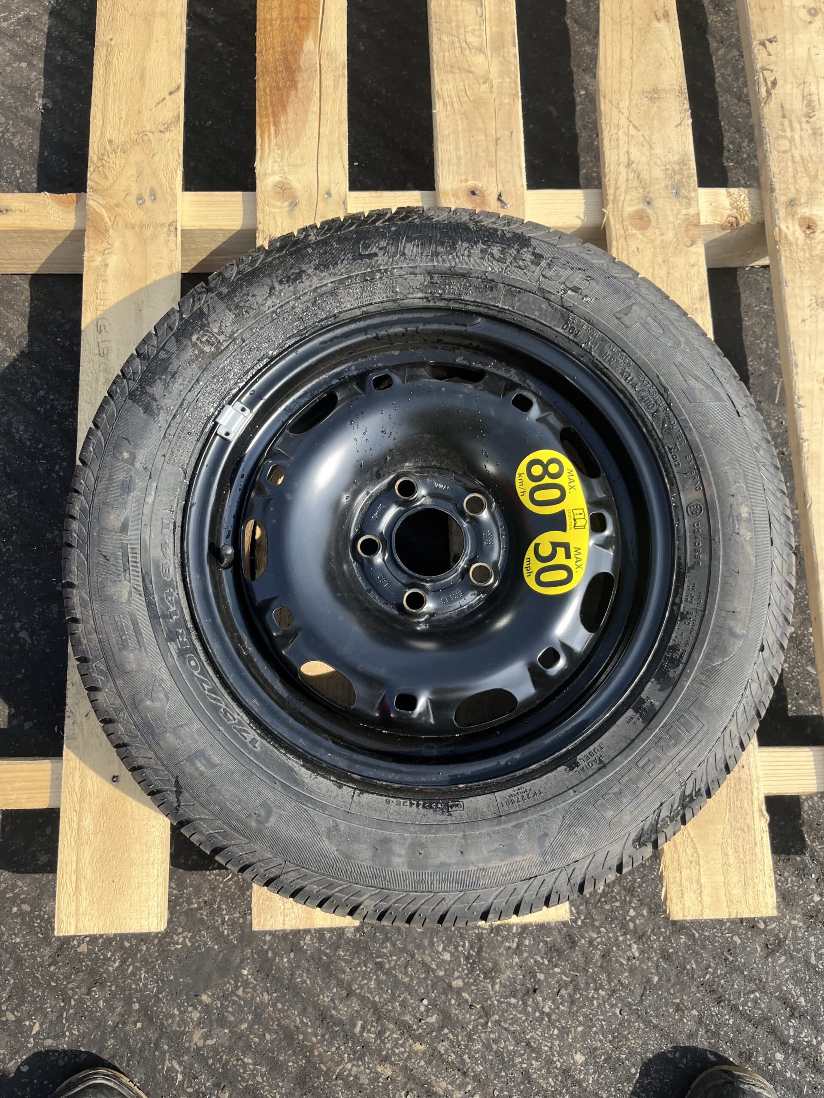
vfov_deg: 67.3
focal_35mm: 26
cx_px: 412
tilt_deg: -78.8
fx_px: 825
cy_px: 549
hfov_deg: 53.1
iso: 50
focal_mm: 5.1
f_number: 1.6
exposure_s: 1/1580
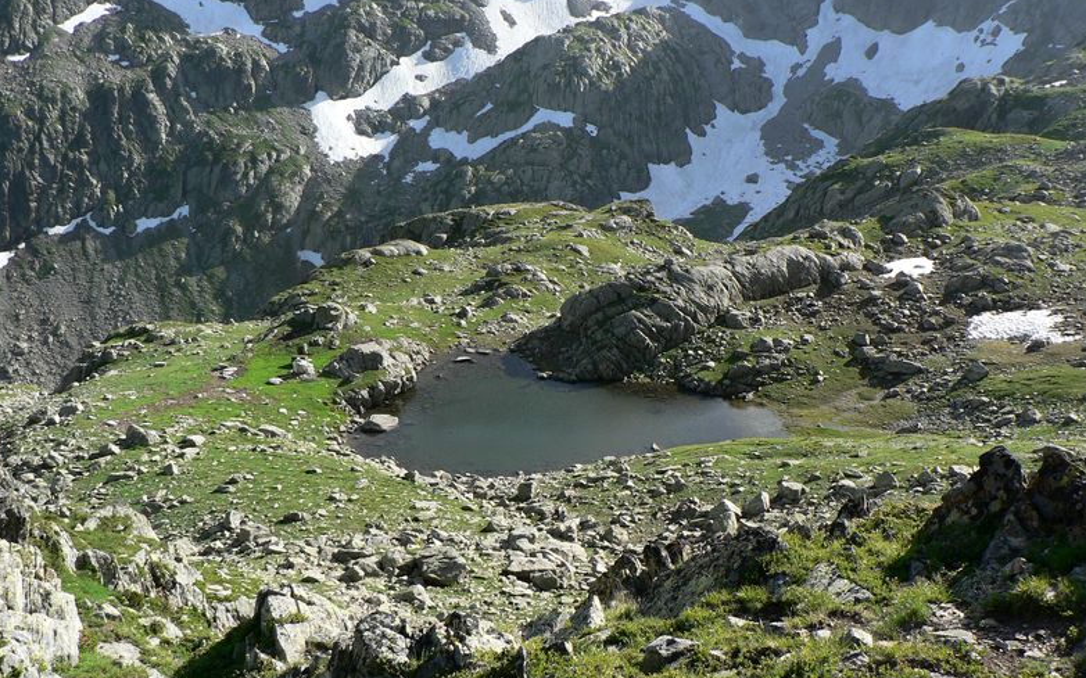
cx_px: 544
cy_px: 387
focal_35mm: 39
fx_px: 1154
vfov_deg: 32.7
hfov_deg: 50.4
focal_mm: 6
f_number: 4
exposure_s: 1/200
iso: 80
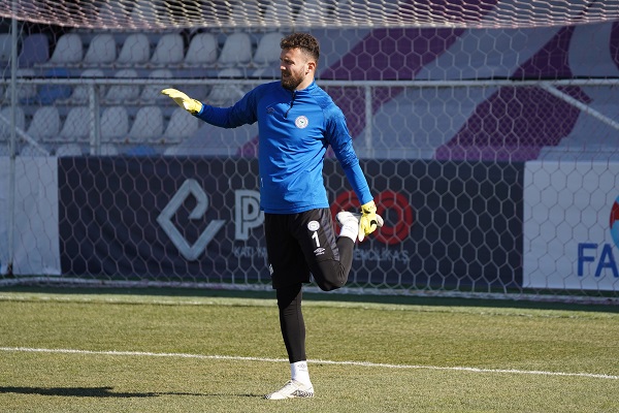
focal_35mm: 235
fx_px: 4040
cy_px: 206
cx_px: 310
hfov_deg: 8.8
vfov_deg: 5.8
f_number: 5.6
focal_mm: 235
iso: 640
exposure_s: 1/2000
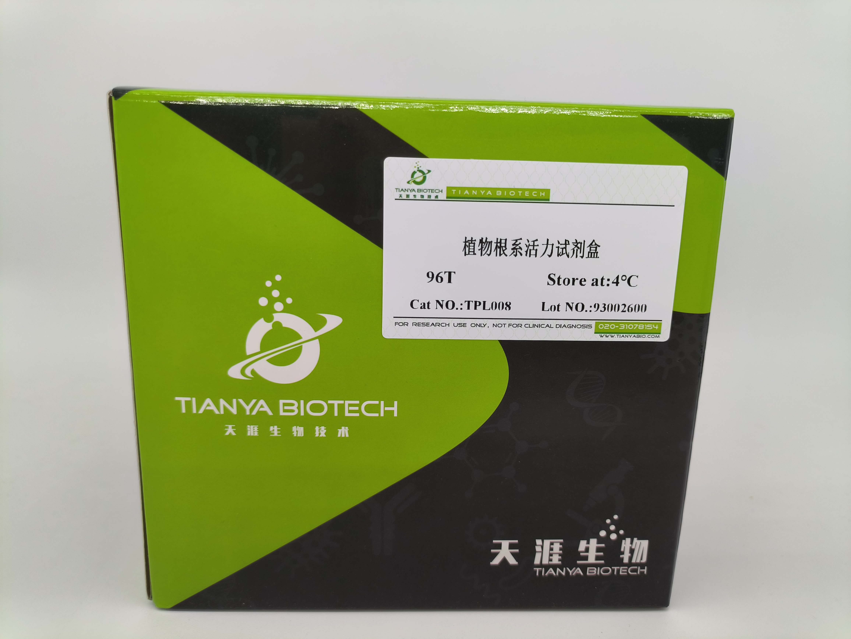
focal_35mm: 23
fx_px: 566
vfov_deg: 58.9
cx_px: 426
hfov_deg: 73.9
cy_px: 320
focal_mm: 4.69
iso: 54
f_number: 1.79
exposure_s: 1/50
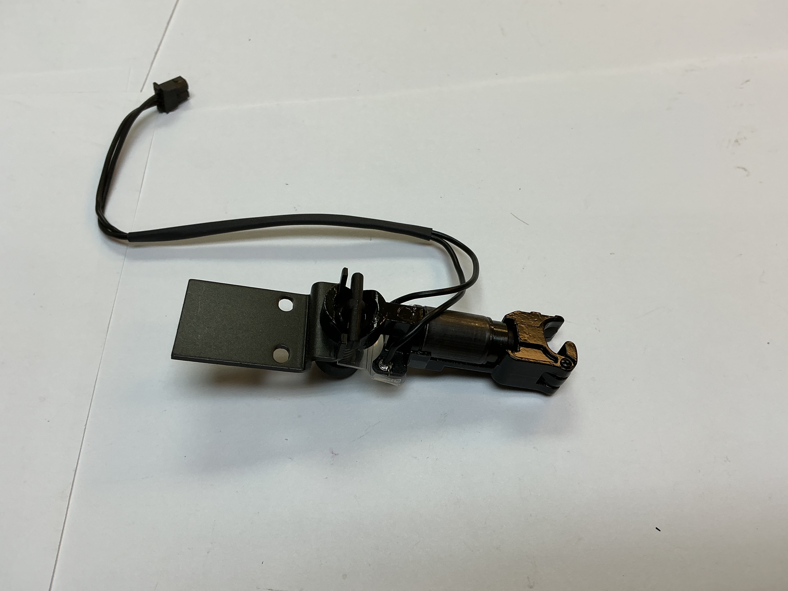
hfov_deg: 61.7
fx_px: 660
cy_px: 296
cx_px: 394
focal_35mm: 29
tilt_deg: -60.2
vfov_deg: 48.2
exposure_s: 1/100
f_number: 1.8
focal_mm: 3
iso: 20
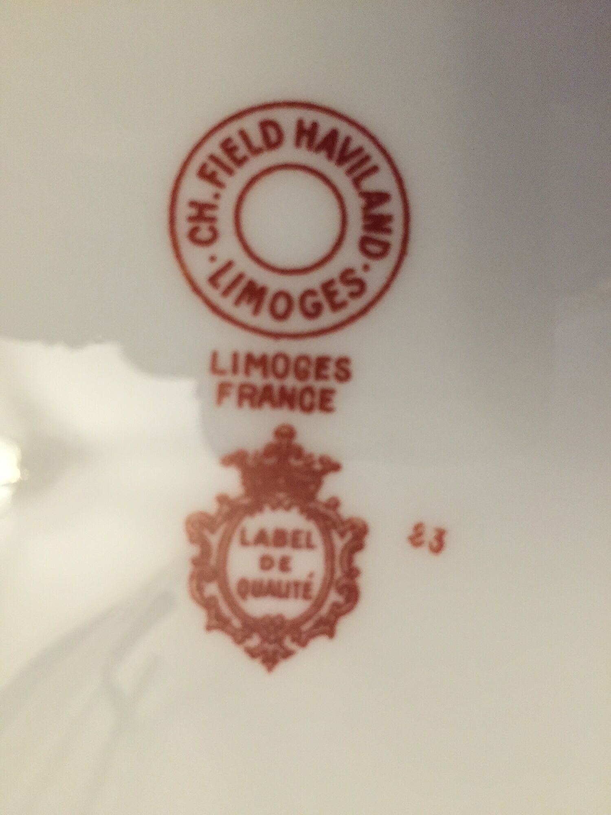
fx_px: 682
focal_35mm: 29
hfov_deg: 48.2
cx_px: 306
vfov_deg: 61.7
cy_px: 408
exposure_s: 1/17
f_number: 2.2
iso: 400
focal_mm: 4.15
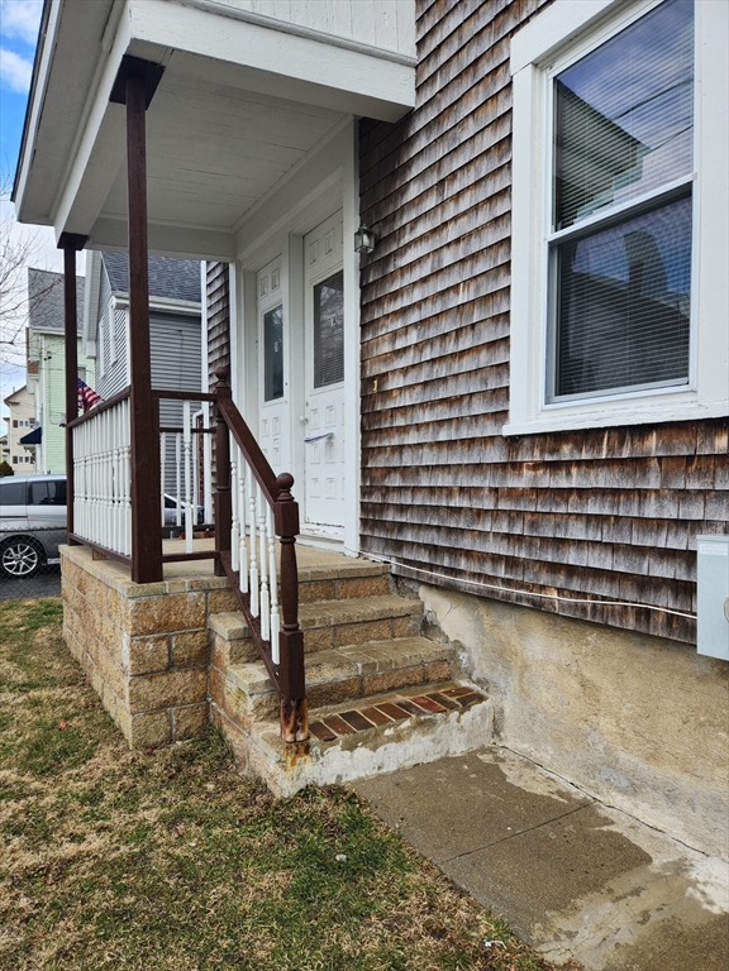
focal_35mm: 23
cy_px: 486
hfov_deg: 58.9
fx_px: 646
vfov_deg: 73.9
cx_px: 364
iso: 20
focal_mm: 5.4
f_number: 1.8
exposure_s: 1/339
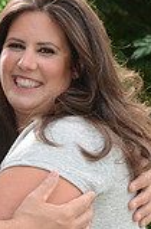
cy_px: 169
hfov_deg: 4.5
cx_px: -33
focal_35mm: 301
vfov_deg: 6.9
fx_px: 1905
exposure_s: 1/200
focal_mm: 55
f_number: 6.3
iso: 500
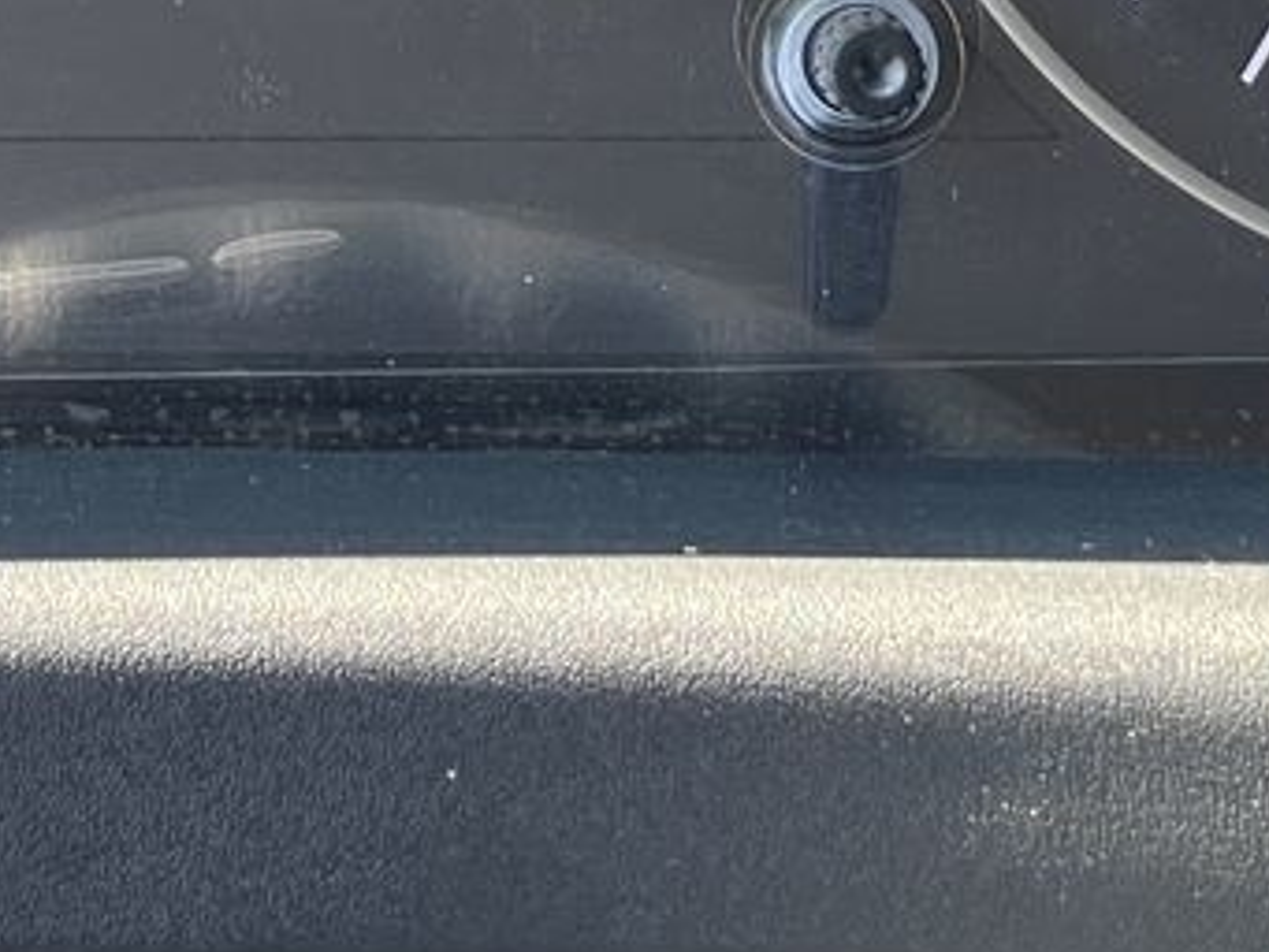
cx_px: 368
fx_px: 7151
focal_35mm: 195
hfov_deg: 10.1
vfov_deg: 7.5
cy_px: -245
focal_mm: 6
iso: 50
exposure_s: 1/99
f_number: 2
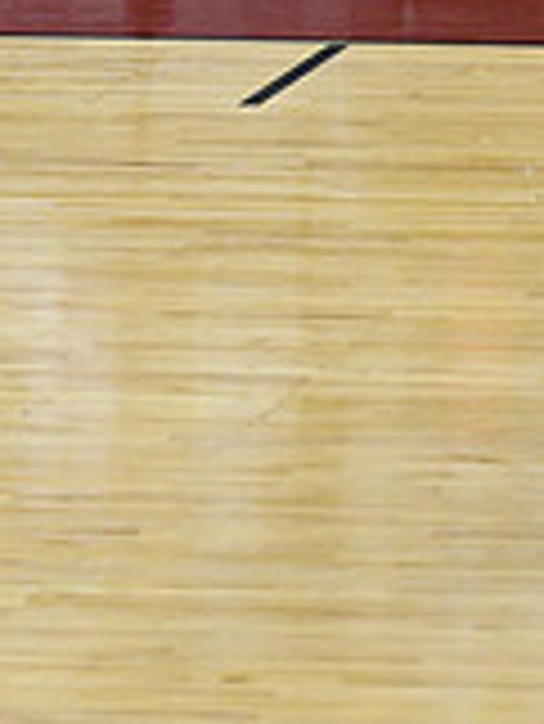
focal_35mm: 543
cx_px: 1299
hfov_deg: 2.7
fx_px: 11363
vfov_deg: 3.6
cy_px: 124
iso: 5000
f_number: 4
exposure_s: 1/500
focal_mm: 105
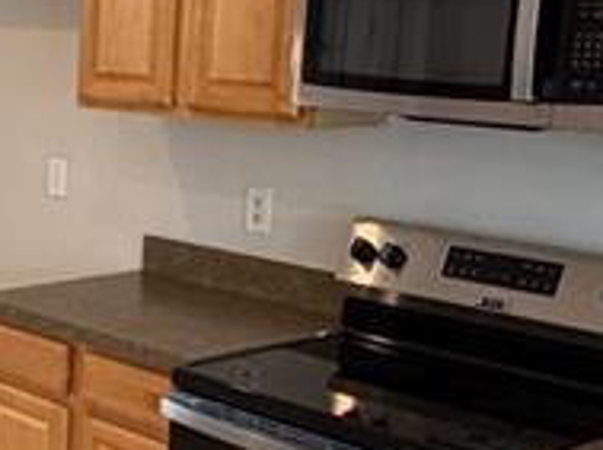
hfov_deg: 23.6
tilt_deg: -12.2
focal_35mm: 76
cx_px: -112
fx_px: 1321
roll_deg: +0.1
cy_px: 265
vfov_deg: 19.3
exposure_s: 1/120
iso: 250
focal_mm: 2.22
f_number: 2.2
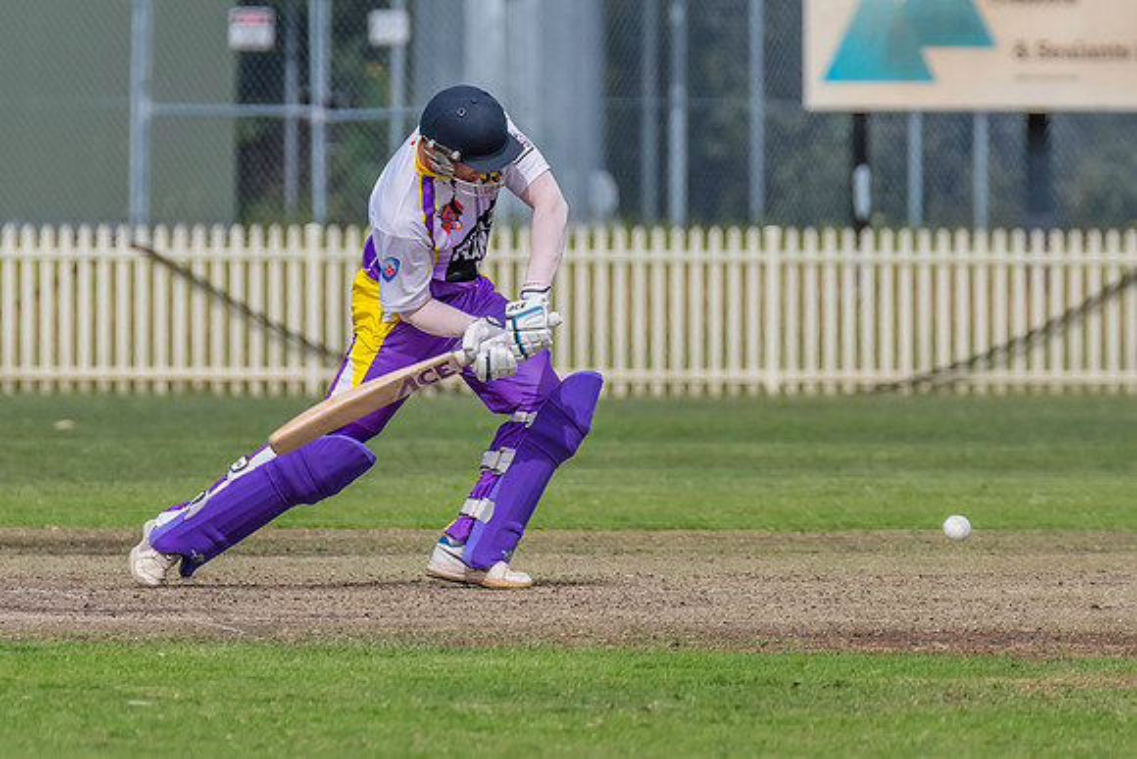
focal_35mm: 701
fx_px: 22140
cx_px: 513
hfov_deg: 2.9
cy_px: 350
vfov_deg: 2.0
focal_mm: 460
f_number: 7.1
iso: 800
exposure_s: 1/2500
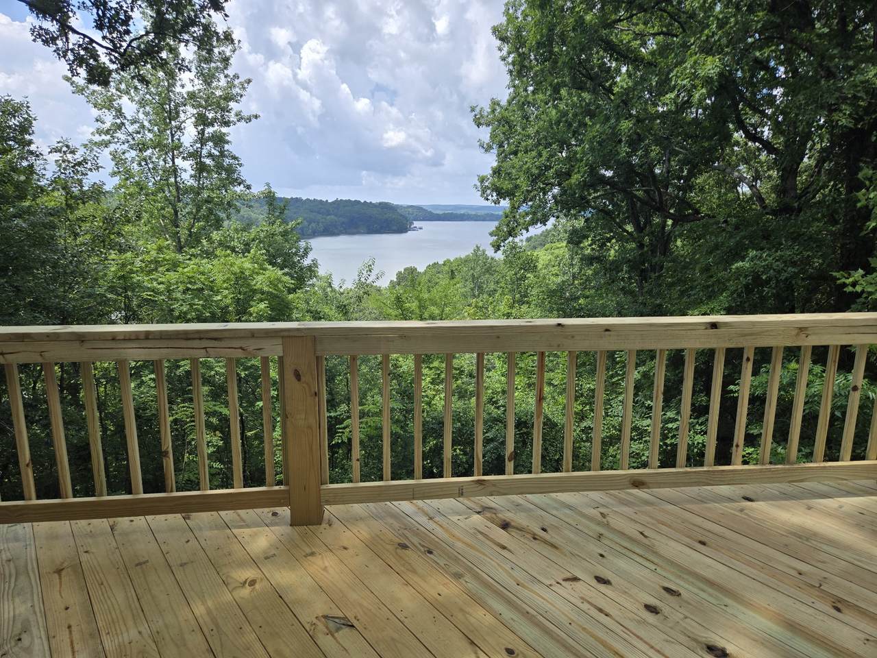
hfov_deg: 73.9
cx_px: 438
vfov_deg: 58.9
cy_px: 329
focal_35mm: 23
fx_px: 583
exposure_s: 1/944
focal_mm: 5.4
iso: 25
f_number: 1.8
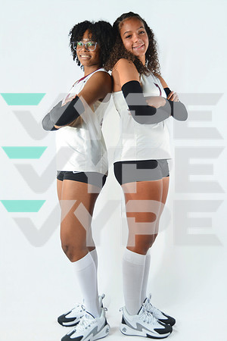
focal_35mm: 40
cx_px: 114
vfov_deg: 48.5
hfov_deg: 33.4
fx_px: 378
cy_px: 170
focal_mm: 40
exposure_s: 1/200
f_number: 5.6
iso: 200
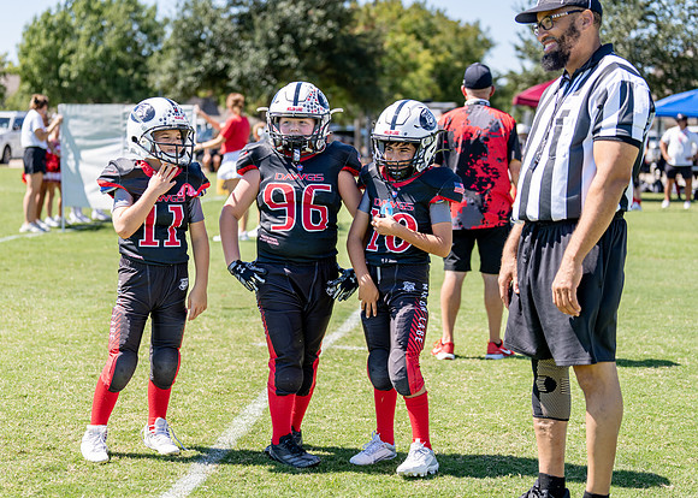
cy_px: 244
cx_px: 319
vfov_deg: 19.0
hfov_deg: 26.4
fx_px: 1488
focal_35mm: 75
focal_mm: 70
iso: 100
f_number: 2.8
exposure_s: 1/1000
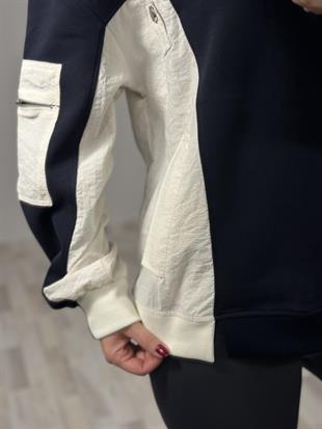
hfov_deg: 30.3
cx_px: 161
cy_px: 214
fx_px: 595
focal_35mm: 48
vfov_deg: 39.6
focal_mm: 6.86
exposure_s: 1/100
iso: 80
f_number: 1.78
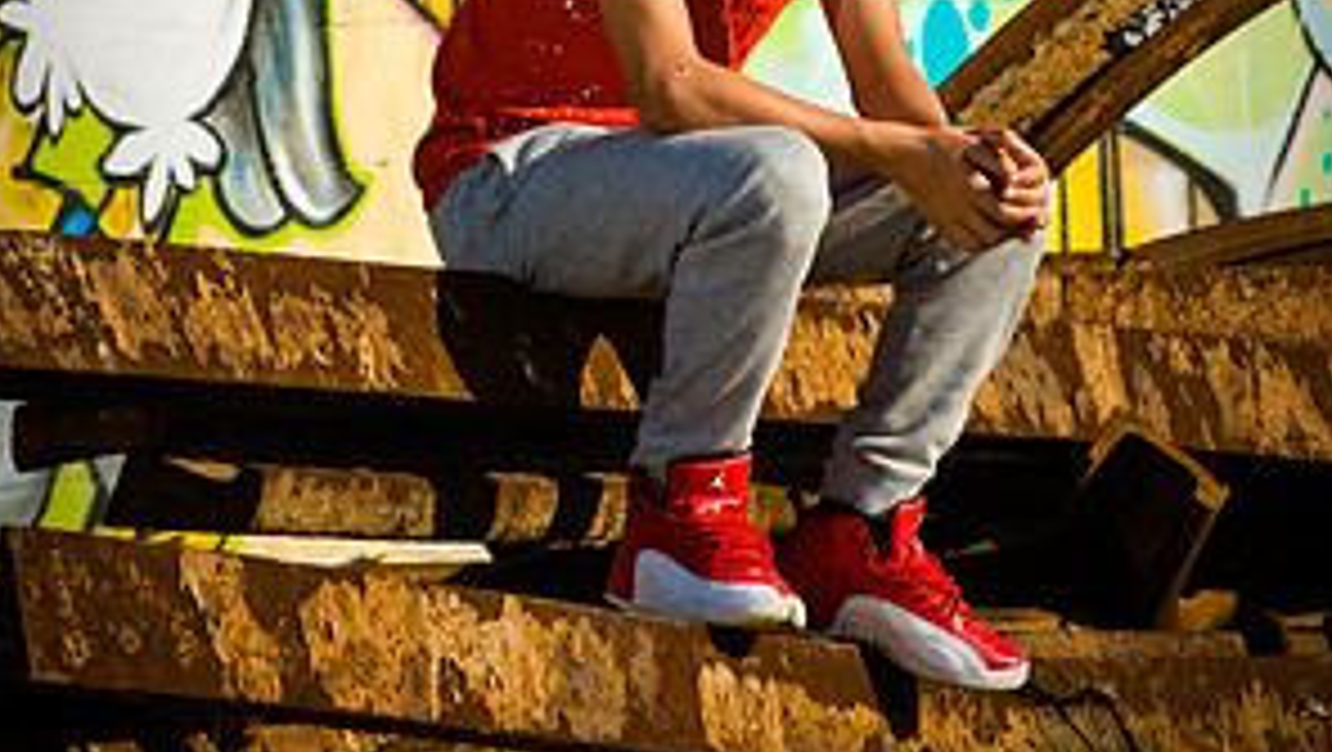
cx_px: 664
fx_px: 11240
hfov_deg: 6.8
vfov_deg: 3.8
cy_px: 14
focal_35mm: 318
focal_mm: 200
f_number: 11
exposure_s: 1/200
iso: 100
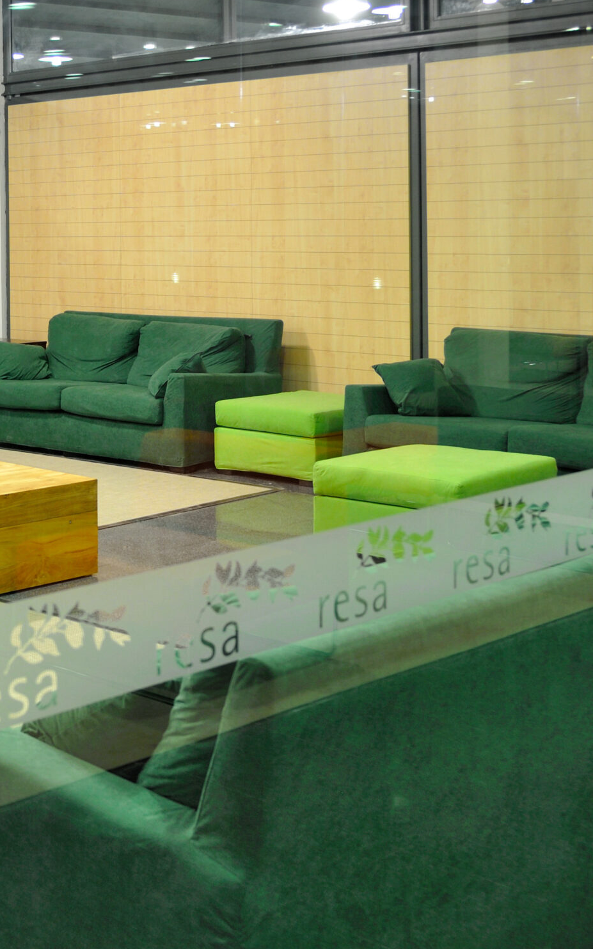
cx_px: 25
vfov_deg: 35.1
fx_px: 1500
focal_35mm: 58
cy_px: 509
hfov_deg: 21.7
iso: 200
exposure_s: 1/10
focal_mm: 22
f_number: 3.8
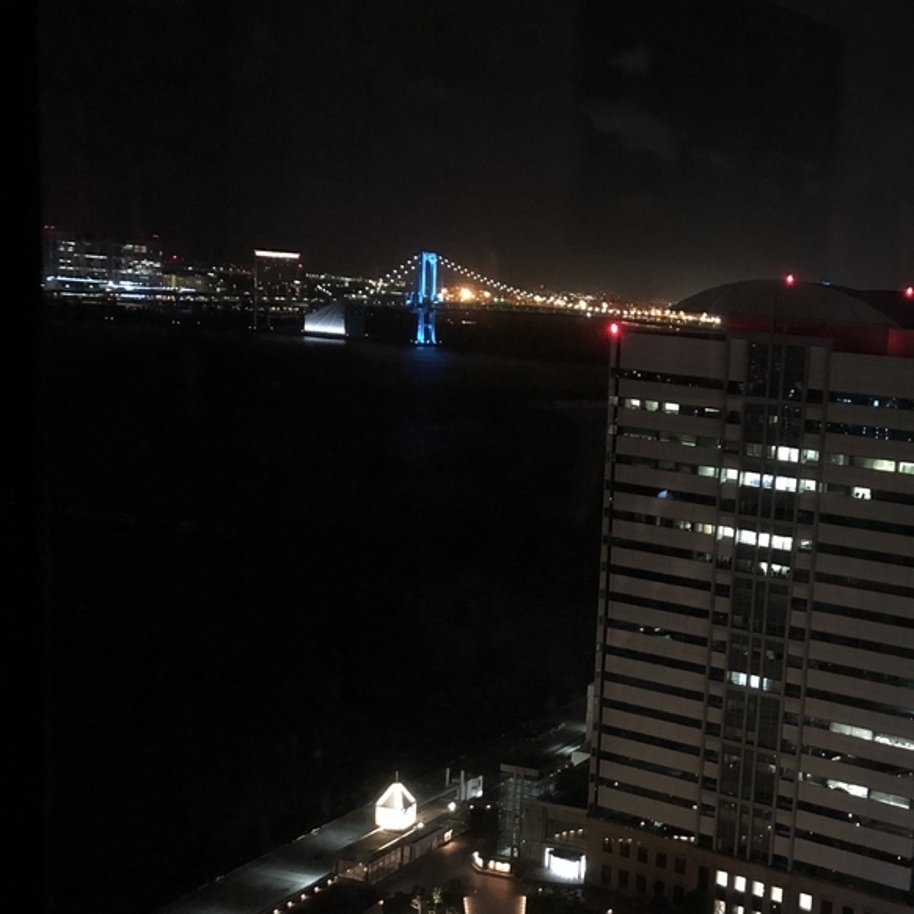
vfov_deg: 33.1
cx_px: 810
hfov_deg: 31.9
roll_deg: -3.2
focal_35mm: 51
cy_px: 603
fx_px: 1524
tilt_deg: -10.7
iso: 125
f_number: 1.8
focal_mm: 3.99
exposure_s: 1/4
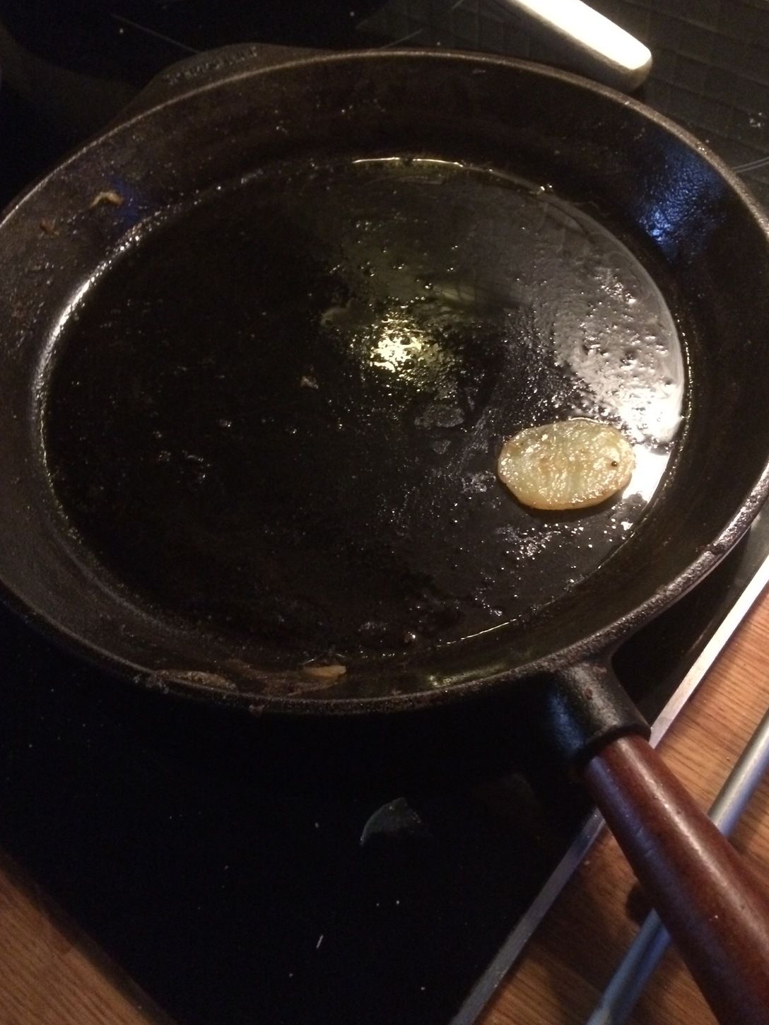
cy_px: 510
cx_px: 390
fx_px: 948
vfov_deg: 56.8
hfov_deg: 44.2
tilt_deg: -56.8
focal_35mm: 32
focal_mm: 4.15
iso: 500
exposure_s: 1/17
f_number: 2.2
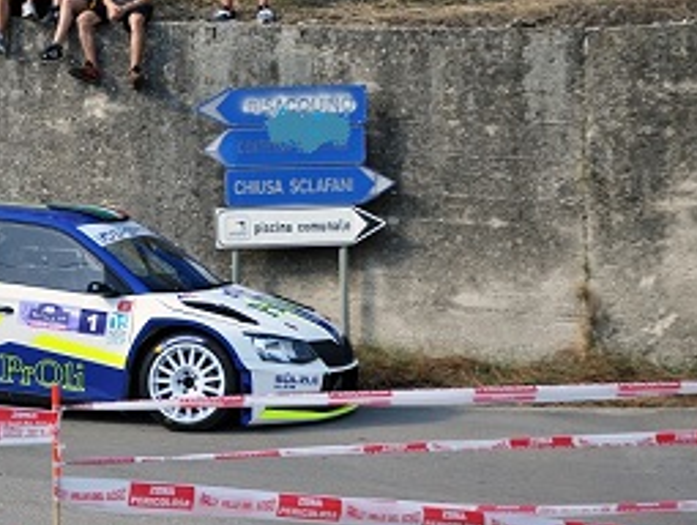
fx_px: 2541
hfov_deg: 15.6
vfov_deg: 11.8
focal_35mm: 126
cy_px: 194
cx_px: 206
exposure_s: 1/1000
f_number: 5
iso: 500
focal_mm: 58
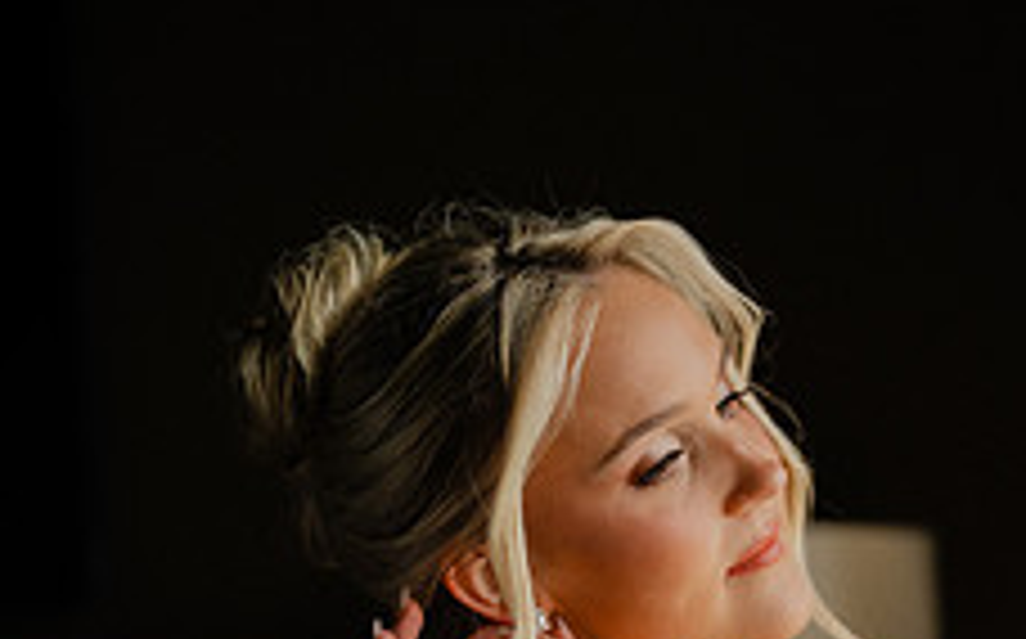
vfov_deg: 9.2
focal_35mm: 141
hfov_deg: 14.8
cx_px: 662
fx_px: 3939
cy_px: 747
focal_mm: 70
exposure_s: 1/320
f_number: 2.8
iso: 640
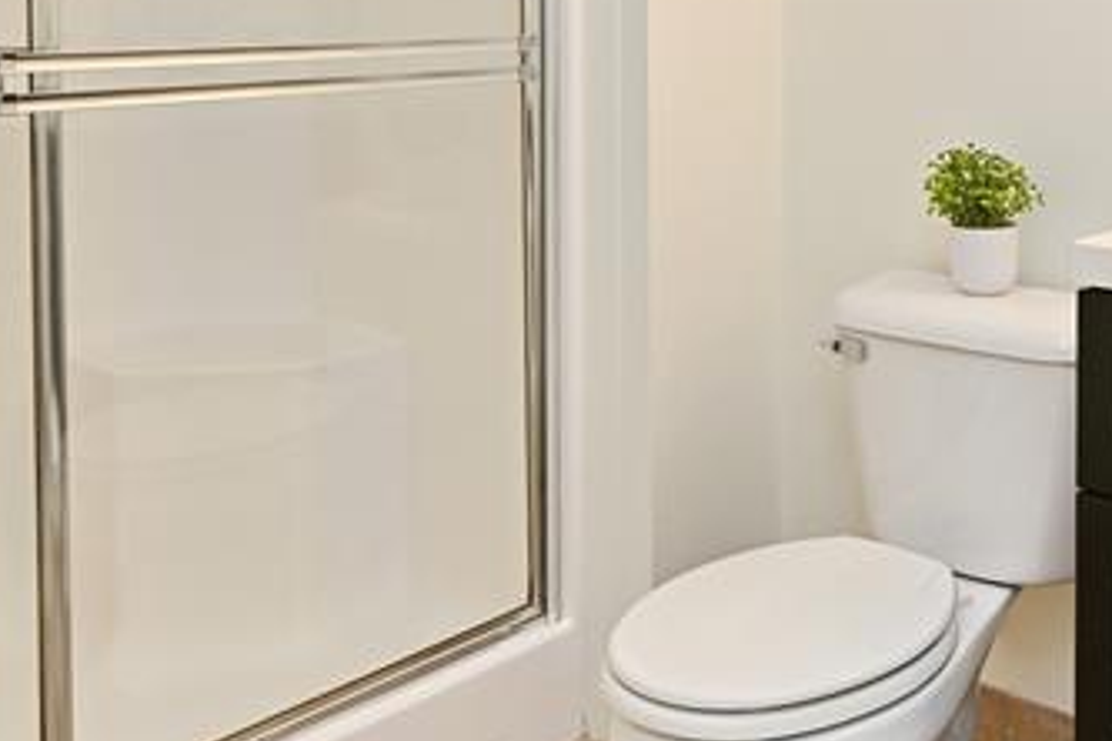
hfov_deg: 41.5
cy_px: 20
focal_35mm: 43
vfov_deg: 29.4
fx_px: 1328
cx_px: 1022
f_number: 4
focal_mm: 14
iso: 320
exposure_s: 1/60
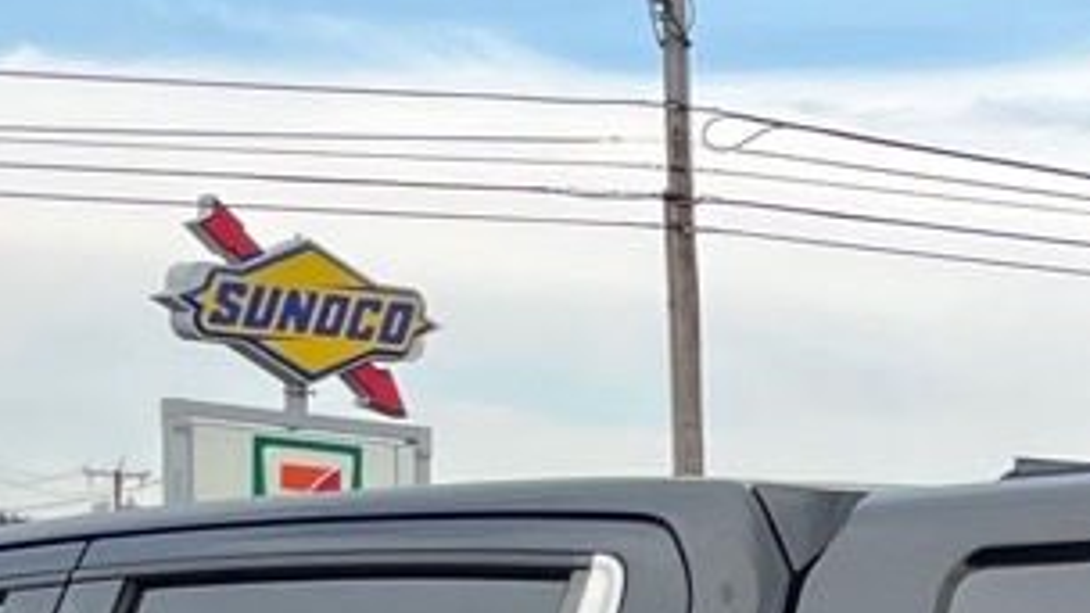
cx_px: 1201
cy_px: 1602
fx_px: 4306
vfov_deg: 7.5
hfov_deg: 14.1
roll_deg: -1.9
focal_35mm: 149
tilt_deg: -10.3
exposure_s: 1/696
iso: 50
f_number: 1.6
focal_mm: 5.1
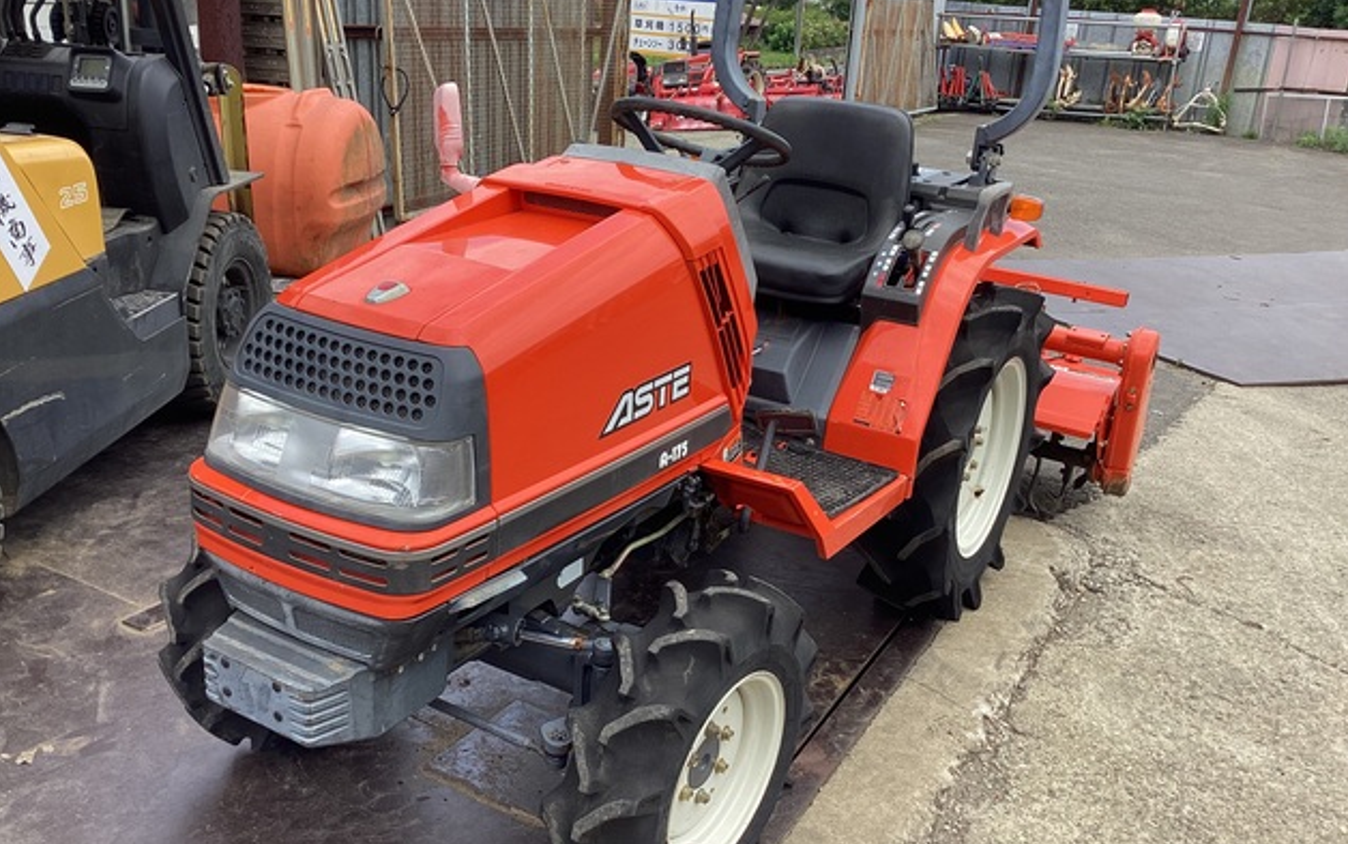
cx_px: 675
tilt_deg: -18.9
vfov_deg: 38.4
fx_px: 1213
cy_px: 416
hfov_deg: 58.1
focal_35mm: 33
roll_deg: -4.5
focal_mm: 3.3
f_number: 2.4
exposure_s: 1/334
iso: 25
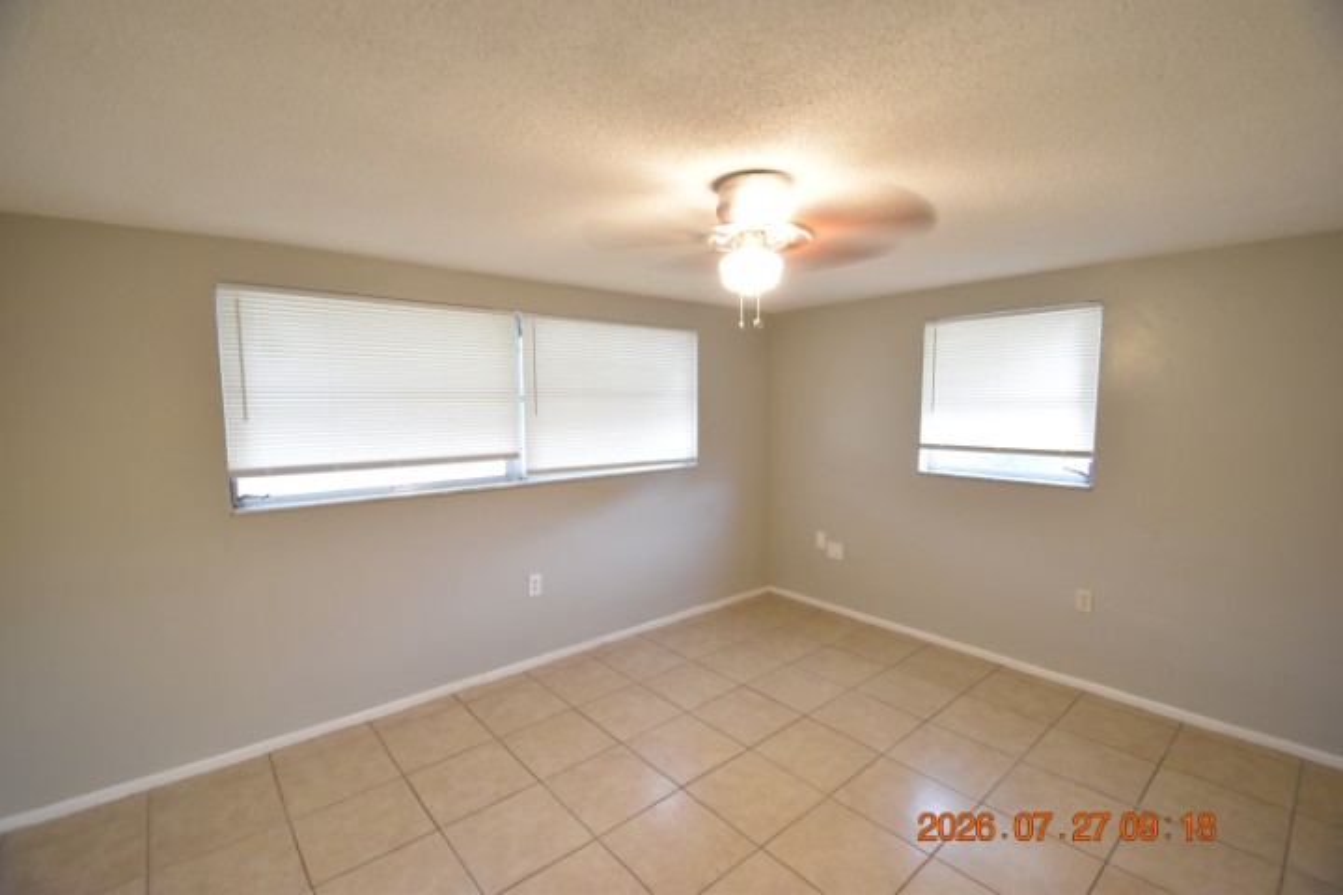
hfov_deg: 100.4
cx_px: 672
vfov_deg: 77.3
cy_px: 448
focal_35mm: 15
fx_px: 560
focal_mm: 10
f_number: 3.5
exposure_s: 1/15
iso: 800
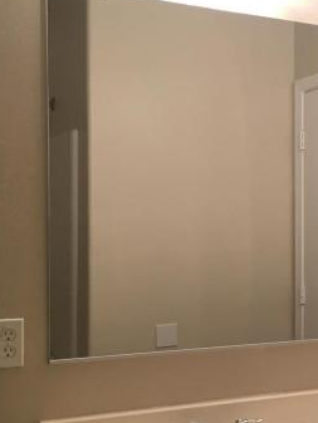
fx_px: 808
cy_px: 246
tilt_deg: -0.9
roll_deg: -0.2
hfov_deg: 21.6
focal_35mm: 66
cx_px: 308
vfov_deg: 29.3
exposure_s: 1/30
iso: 50
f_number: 2.2
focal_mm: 4.15
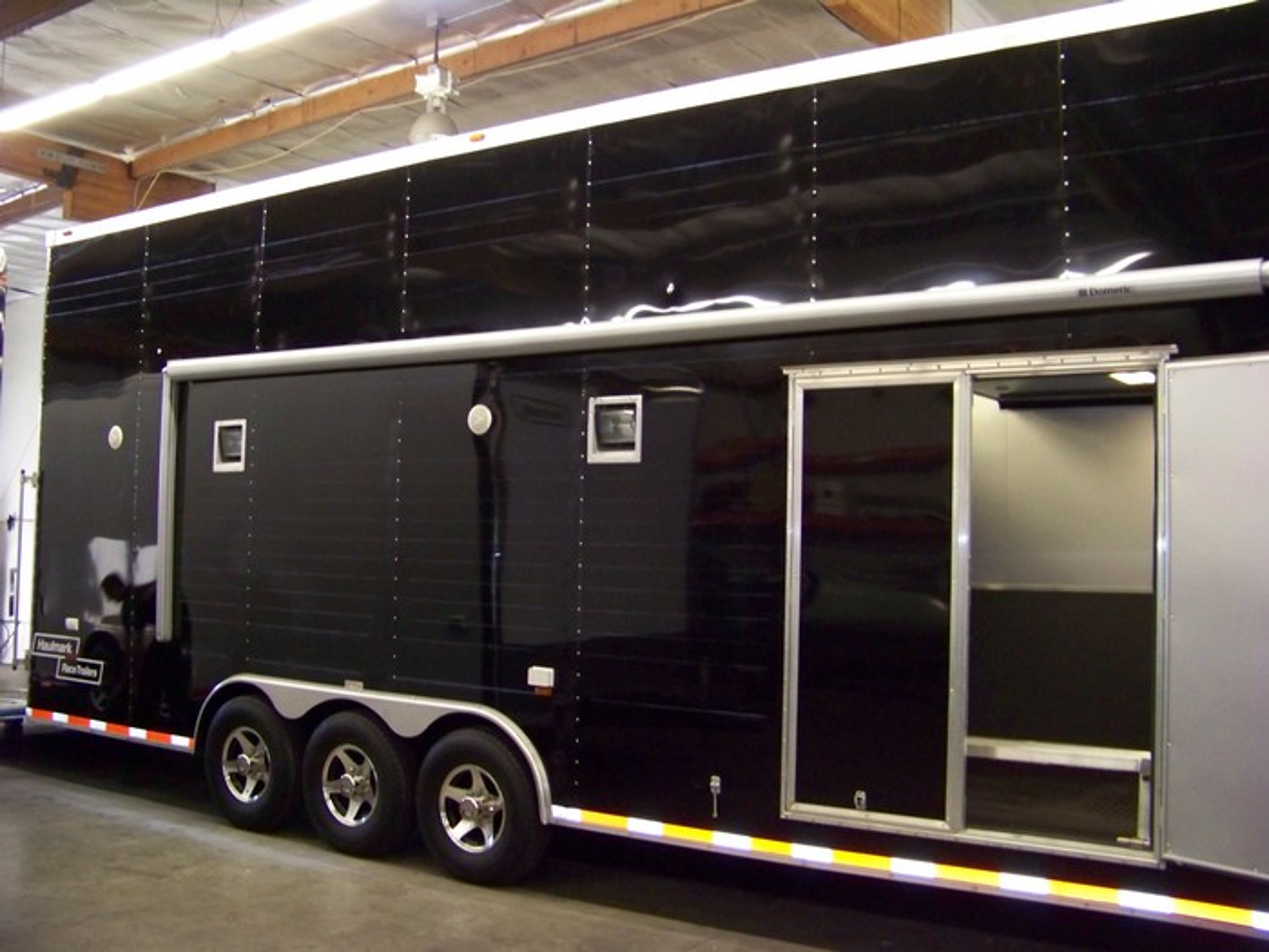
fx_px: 1320
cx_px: 634
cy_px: 476
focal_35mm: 36
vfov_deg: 39.7
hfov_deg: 51.4
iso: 400
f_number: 2.8
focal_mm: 5.85
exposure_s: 1/30
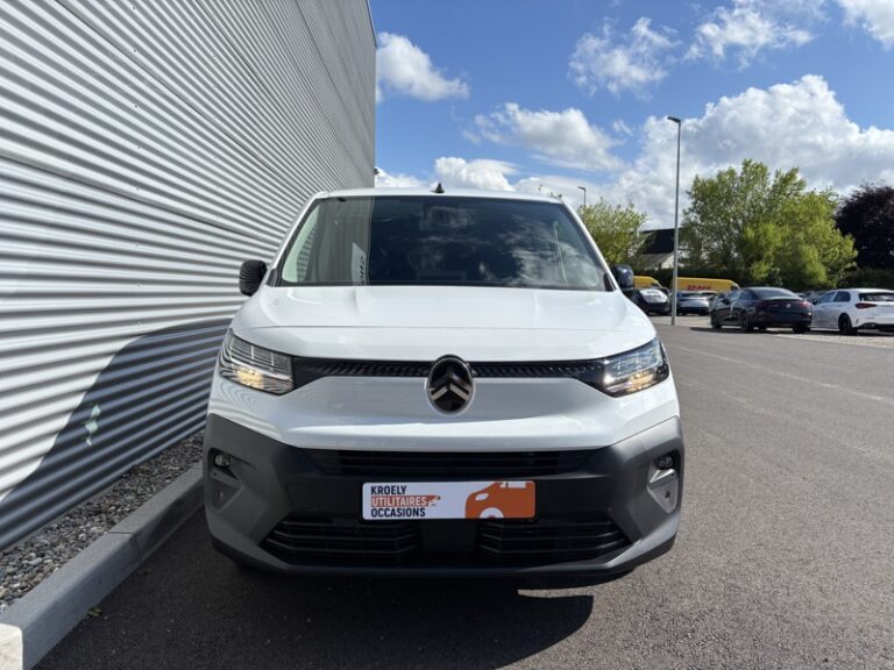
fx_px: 671
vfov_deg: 53.1
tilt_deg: -3.9
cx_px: 447
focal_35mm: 26
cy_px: 335
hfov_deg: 67.3
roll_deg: -0.8
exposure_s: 1/5076
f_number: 1.6
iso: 50
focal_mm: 5.96
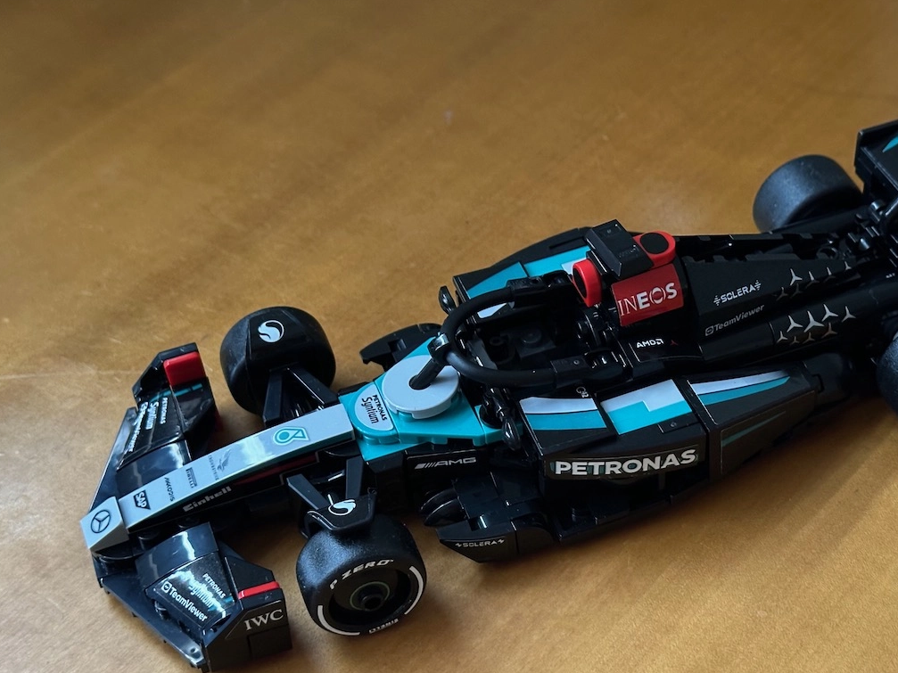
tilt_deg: -45.5
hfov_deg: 31.6
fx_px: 1582
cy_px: 411
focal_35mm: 61
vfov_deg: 24.0
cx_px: 536
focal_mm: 6.9
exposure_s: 1/30
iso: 640
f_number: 1.8
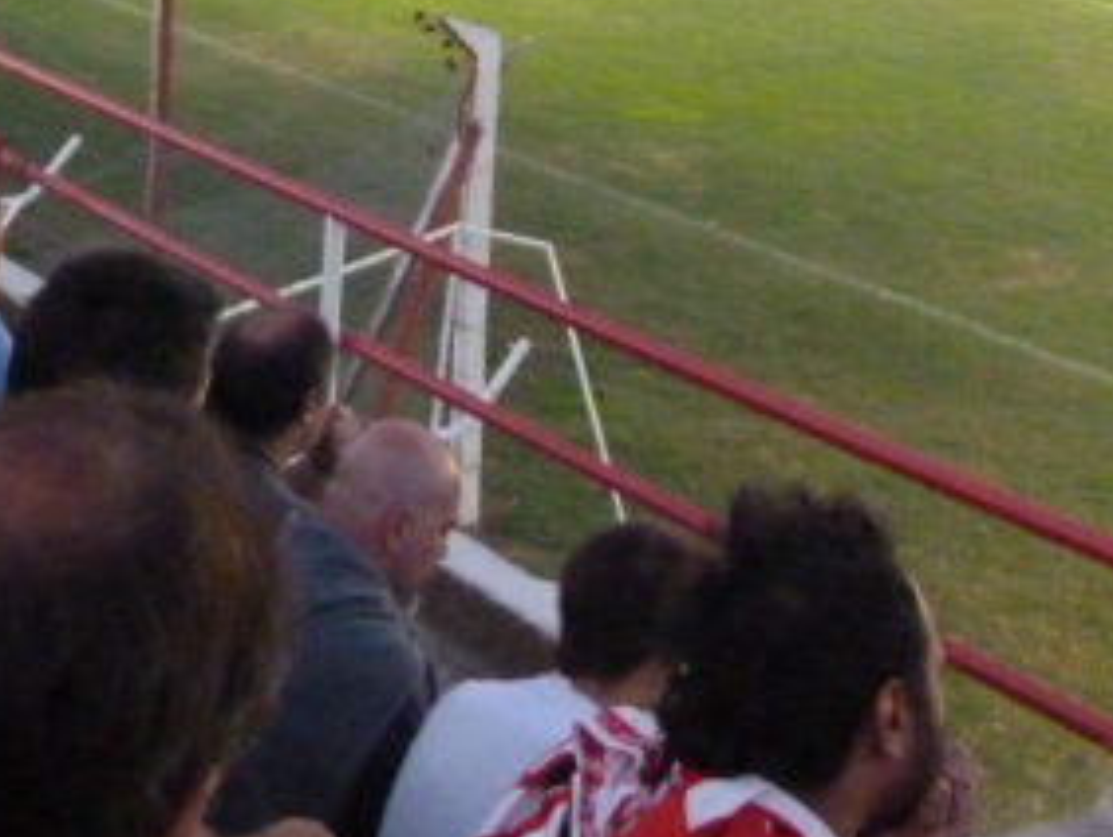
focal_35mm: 68
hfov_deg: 28.3
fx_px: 2188
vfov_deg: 20.0
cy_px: -221
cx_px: 766
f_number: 2.8
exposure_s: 1/15
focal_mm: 4.5
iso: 800
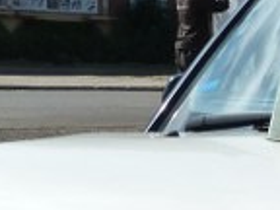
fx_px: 1124
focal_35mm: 139
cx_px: 414
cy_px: 364
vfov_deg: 10.1
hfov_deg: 13.4
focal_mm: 4.5
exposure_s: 1/400
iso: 125
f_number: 5.6
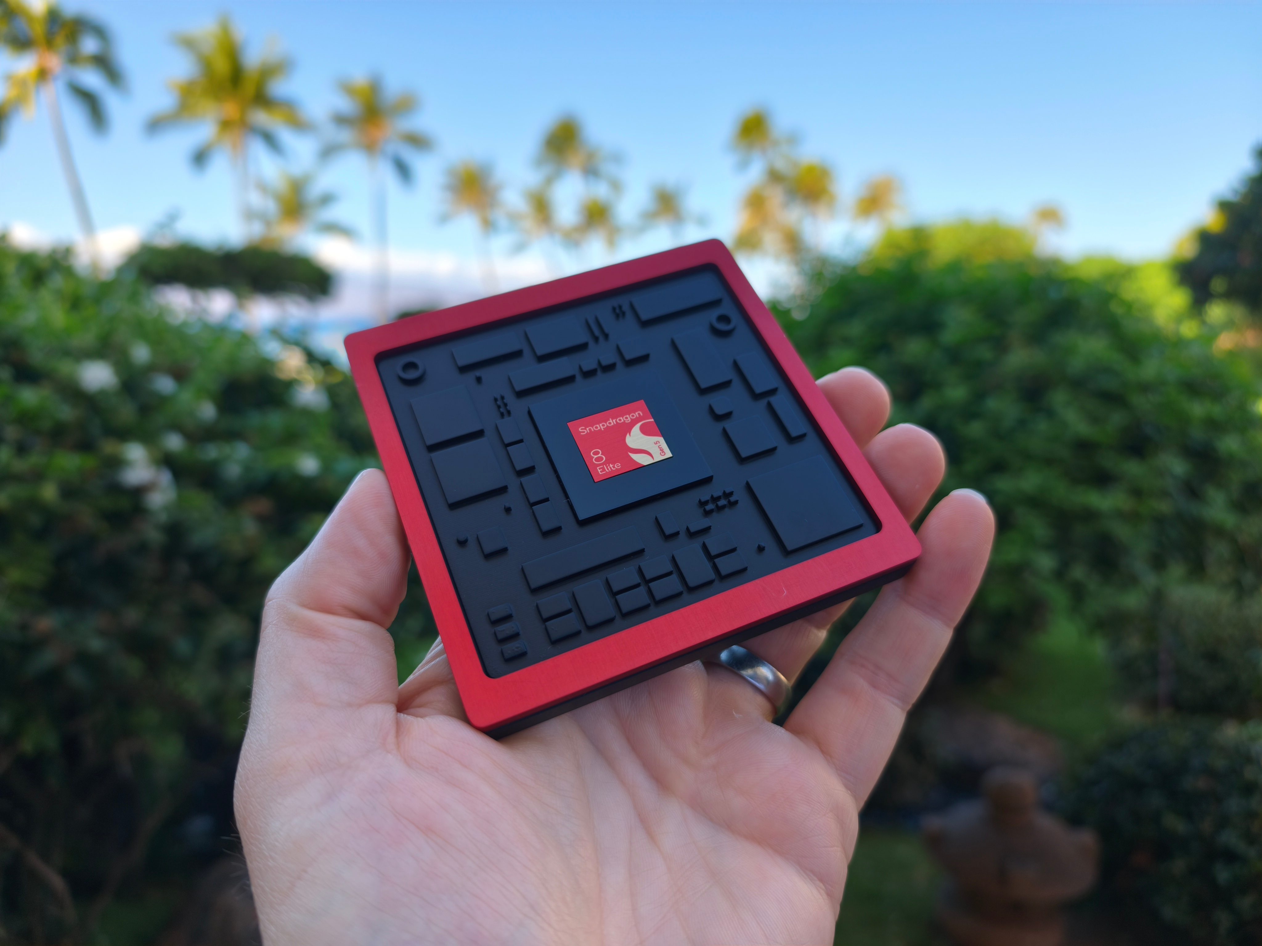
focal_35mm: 23
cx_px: 631
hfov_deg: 73.9
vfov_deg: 58.9
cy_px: 473
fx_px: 839
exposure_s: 1/188
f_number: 1.62
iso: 50
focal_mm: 6.45
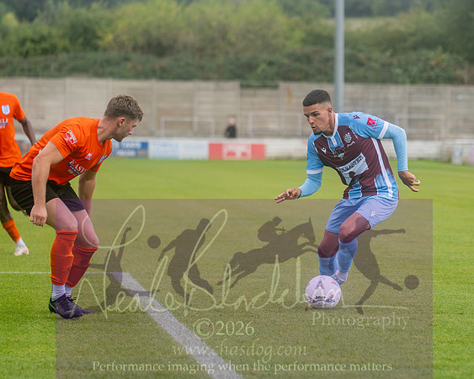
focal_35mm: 187
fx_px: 2623
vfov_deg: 8.3
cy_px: 140
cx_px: 371
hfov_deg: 10.3
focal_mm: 120
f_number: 2.8
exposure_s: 1/1250
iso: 360
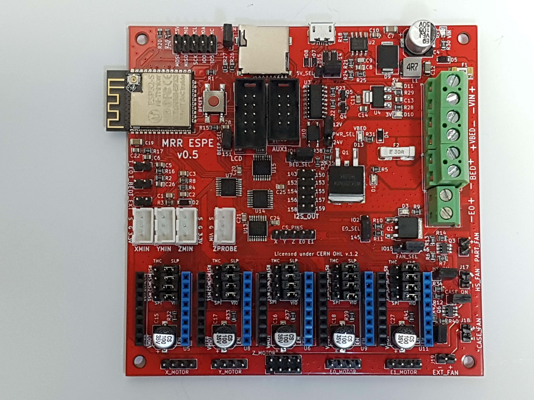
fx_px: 401
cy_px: 200
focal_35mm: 26
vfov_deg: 53.1
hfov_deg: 67.3
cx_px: 267
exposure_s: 1/50
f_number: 1.7
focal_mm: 4.2
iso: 200
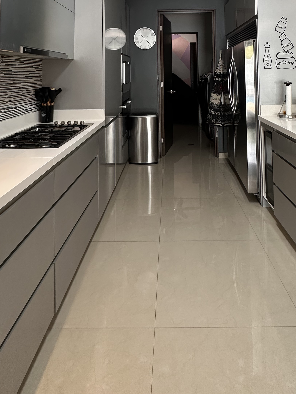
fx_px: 296
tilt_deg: +3.0
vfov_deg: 60.1
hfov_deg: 52.9
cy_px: 62
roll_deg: +0.0
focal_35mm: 26
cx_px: 165
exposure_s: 1/60
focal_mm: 2.22
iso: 200
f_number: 2.2
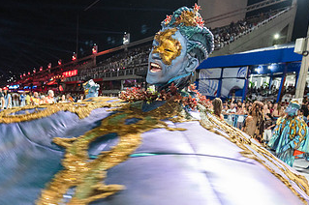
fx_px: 257
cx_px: 153
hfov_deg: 62.0
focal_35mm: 30
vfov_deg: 41.9
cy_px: 160
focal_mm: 16.5
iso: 2200
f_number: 4
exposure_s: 1/250
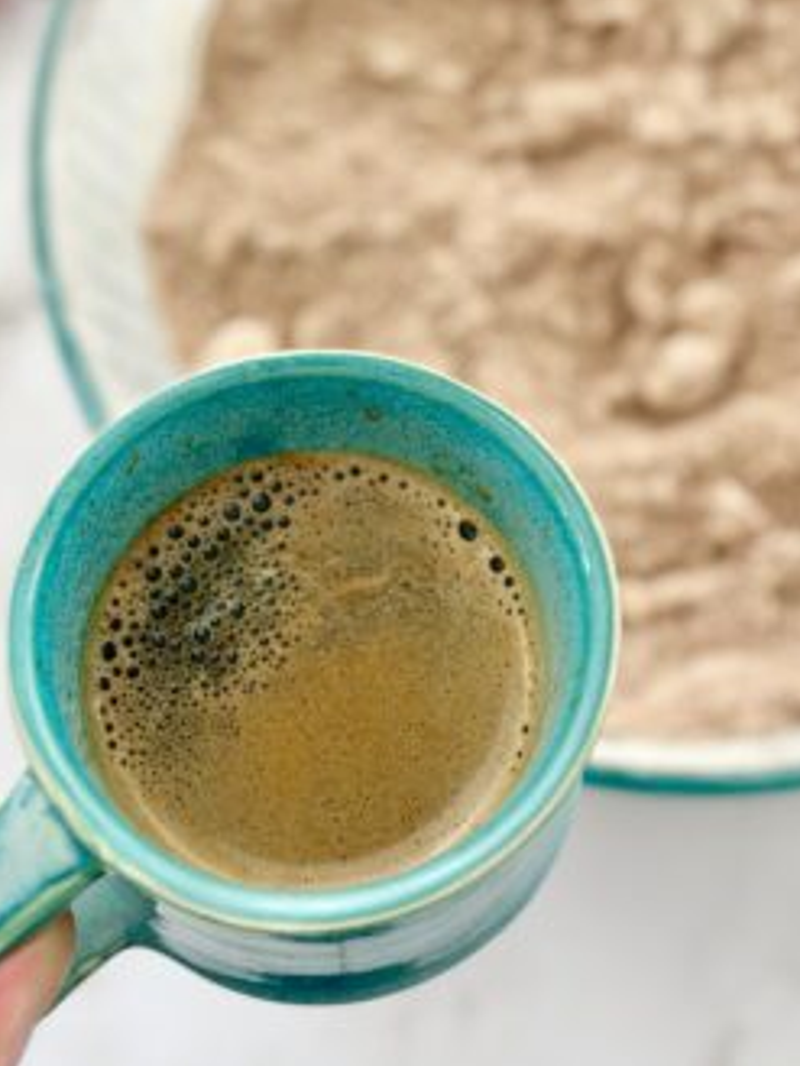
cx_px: 436
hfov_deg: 20.2
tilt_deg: -74.2
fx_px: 2248
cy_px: 363
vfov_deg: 26.5
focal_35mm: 73
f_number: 1.78
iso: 80
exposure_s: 1/121
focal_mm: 6.86
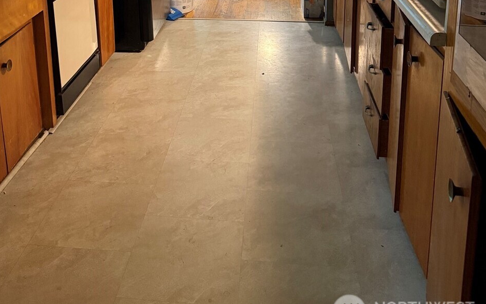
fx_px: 517
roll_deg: -0.2
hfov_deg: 50.2
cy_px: -37
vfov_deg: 29.3
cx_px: 211
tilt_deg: -11.8
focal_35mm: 39
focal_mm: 6.76
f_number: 1.78
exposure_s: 1/60
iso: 800
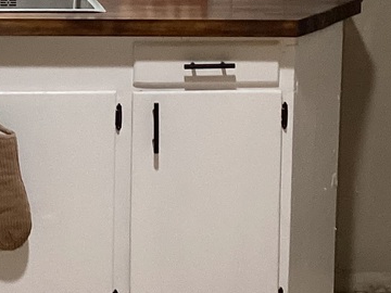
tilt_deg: -6.9
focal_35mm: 124
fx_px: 1401
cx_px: 4
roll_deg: -0.6
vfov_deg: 11.7
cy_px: -56
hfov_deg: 15.6
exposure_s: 1/60
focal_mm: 3.3
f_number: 2.4
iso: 200
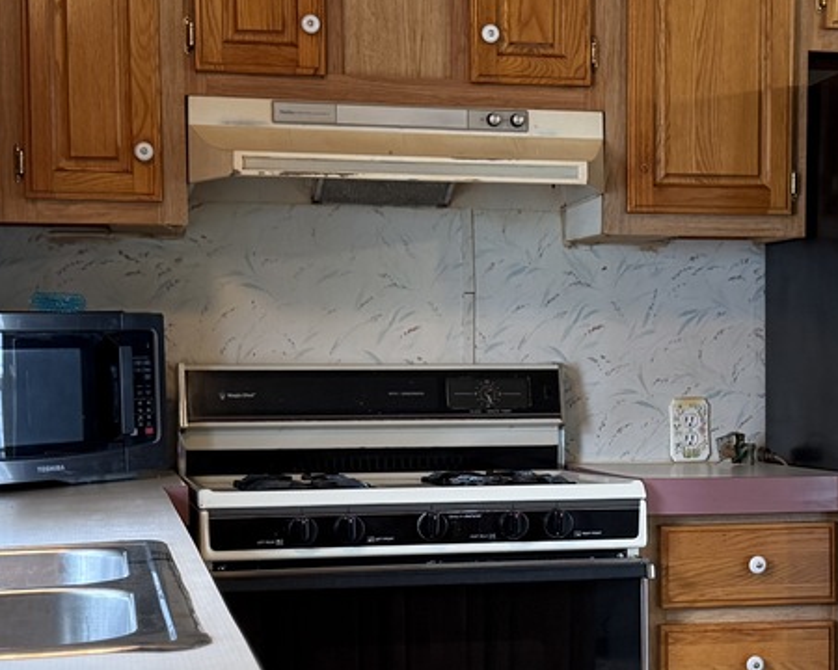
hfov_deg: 25.2
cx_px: 594
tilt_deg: -2.1
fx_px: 1860
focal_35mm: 75
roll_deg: -0.2
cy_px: 445
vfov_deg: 20.4
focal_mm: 6.76
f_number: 1.78
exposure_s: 1/60
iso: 250
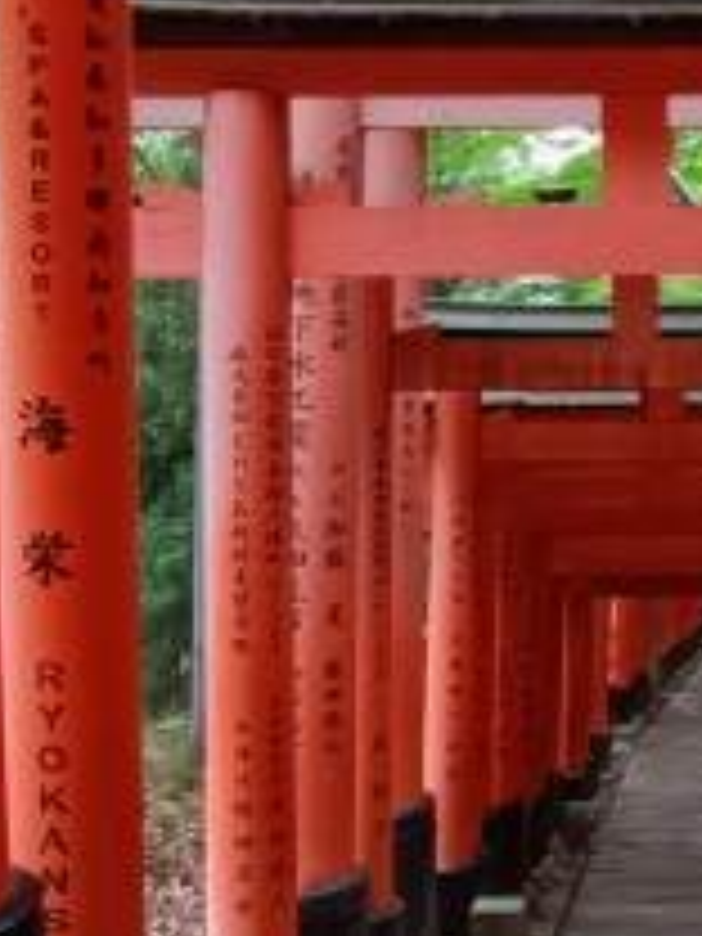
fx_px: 1595
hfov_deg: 23.6
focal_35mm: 59
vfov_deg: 32.7
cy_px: 495
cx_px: 734
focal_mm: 1.66
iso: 856
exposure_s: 1/25
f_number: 2.2
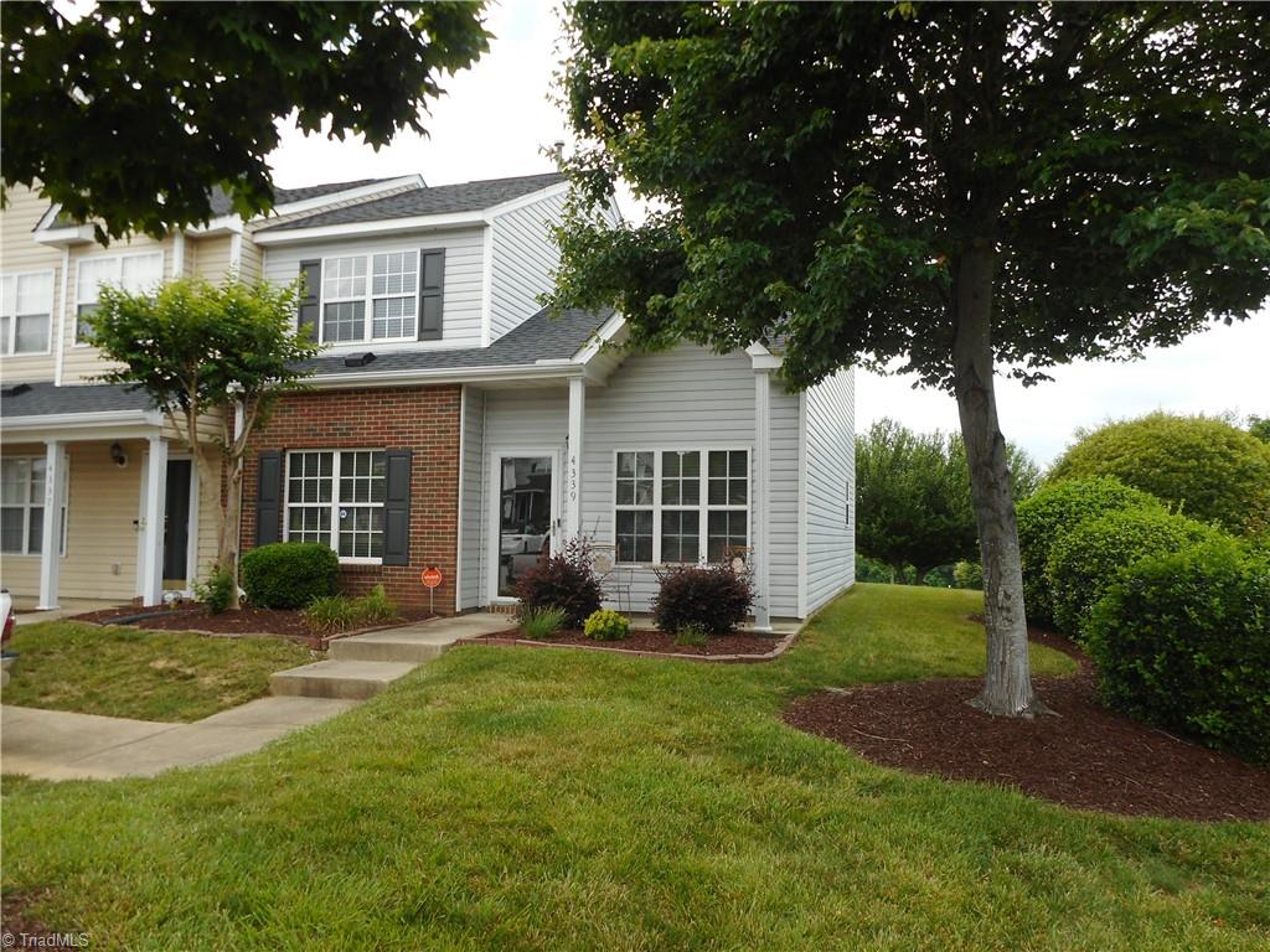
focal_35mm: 25
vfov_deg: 54.9
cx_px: 635
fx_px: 917
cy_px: 476
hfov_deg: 69.4
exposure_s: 1/250
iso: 80
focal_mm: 4.5
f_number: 3.7
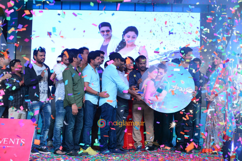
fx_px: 471
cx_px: 121
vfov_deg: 19.5
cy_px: 80
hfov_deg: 28.8
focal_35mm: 70
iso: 800
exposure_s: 1/160
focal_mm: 70
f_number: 7.1
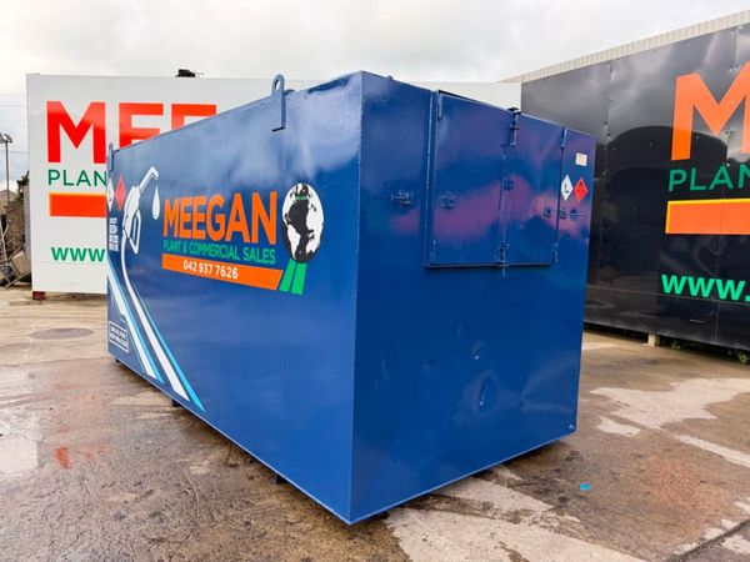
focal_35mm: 24
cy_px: 281
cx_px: 375
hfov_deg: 71.6
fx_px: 520
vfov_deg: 56.8
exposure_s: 1/1464
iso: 100
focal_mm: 6.76
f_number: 1.78
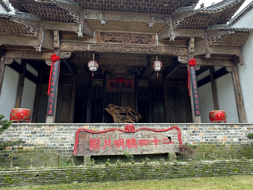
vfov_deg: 52.8
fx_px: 190
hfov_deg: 67.3
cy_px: 79
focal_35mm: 26
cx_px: 130
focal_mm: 2.22
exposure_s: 1/99
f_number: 2.2
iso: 64
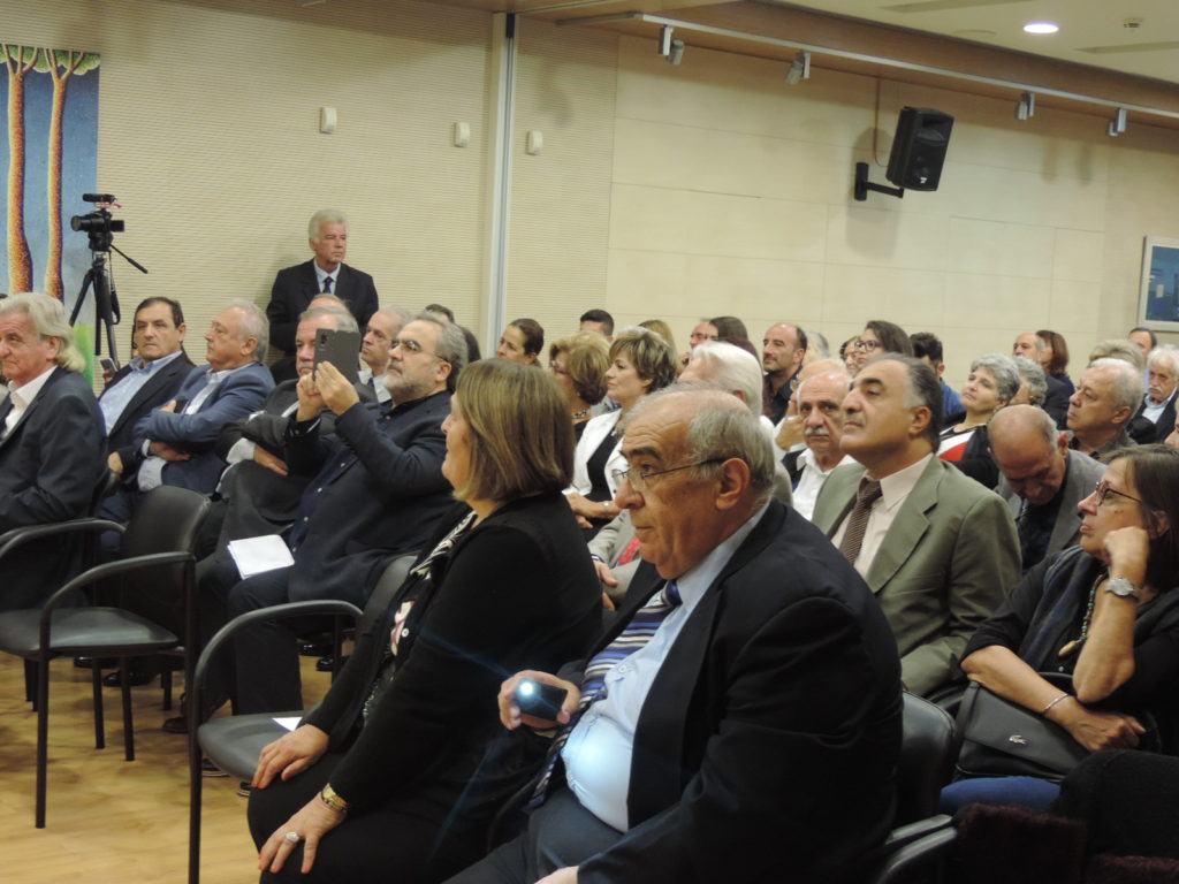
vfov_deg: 29.1
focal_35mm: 50
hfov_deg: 38.2
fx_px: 1703
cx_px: 590
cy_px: 442
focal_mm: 8.9
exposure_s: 1/15
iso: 400
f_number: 3.6
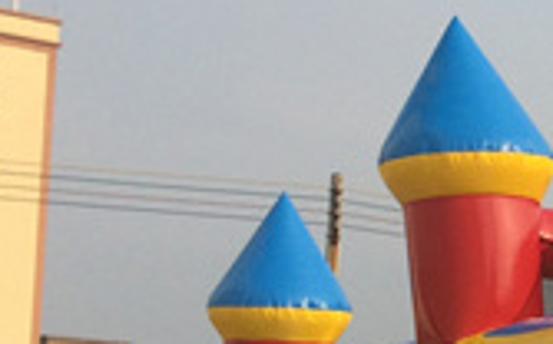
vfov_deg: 9.3
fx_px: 2078
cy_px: 417
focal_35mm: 138
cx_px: 1176
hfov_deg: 12.8
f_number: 2.2
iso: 32
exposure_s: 1/1709
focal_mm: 4.15
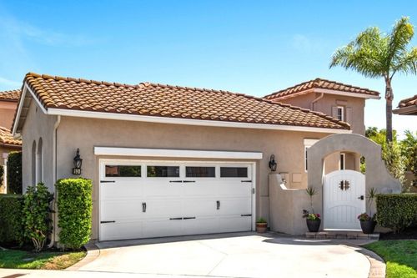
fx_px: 382
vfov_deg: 39.9
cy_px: 139
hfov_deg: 57.2
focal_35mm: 33
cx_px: 208
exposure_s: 1/80
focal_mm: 21.9
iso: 125
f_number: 11
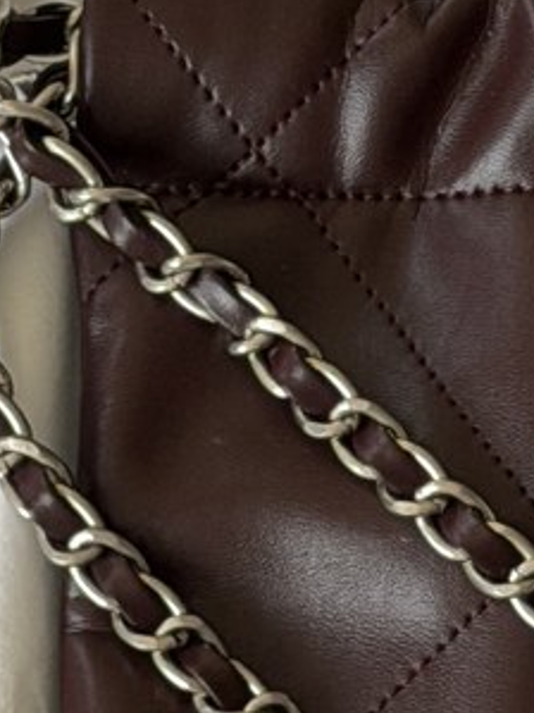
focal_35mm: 321
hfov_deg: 4.6
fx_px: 6607
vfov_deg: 6.2
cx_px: 1078
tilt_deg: -80.3
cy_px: 694
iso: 64
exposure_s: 1/354
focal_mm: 6.76
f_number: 1.78
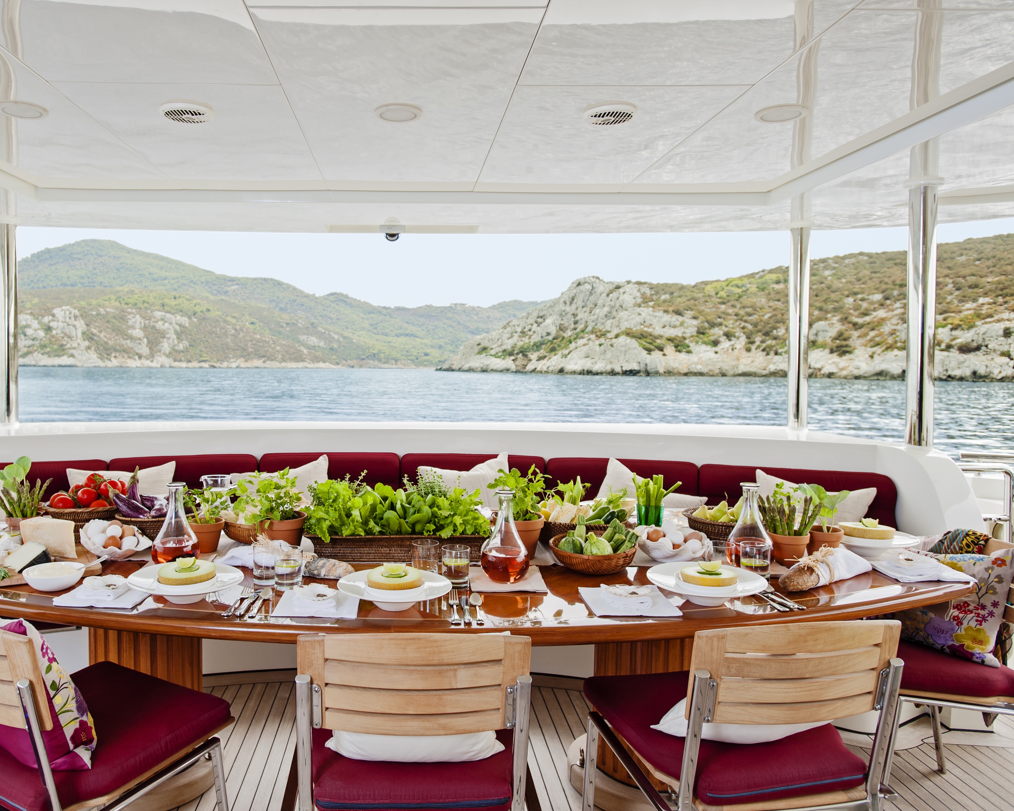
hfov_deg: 63.4
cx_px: 396
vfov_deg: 53.1
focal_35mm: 27
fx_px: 810
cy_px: 377
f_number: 7.1
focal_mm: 22
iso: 200
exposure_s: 1/160
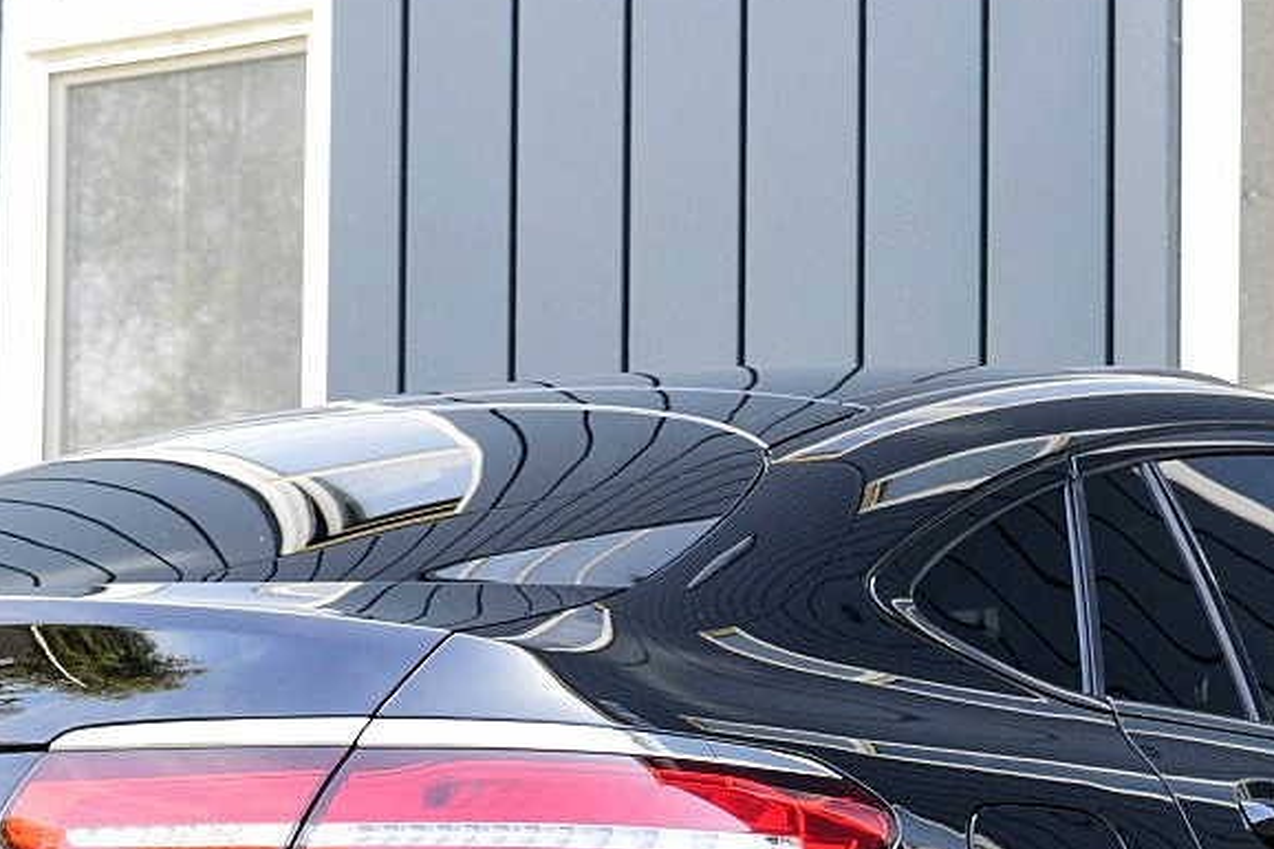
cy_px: 1052
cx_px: 692
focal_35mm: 147
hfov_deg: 13.9
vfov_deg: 9.2
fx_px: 5215
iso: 640
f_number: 8
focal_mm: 35
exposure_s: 1/60
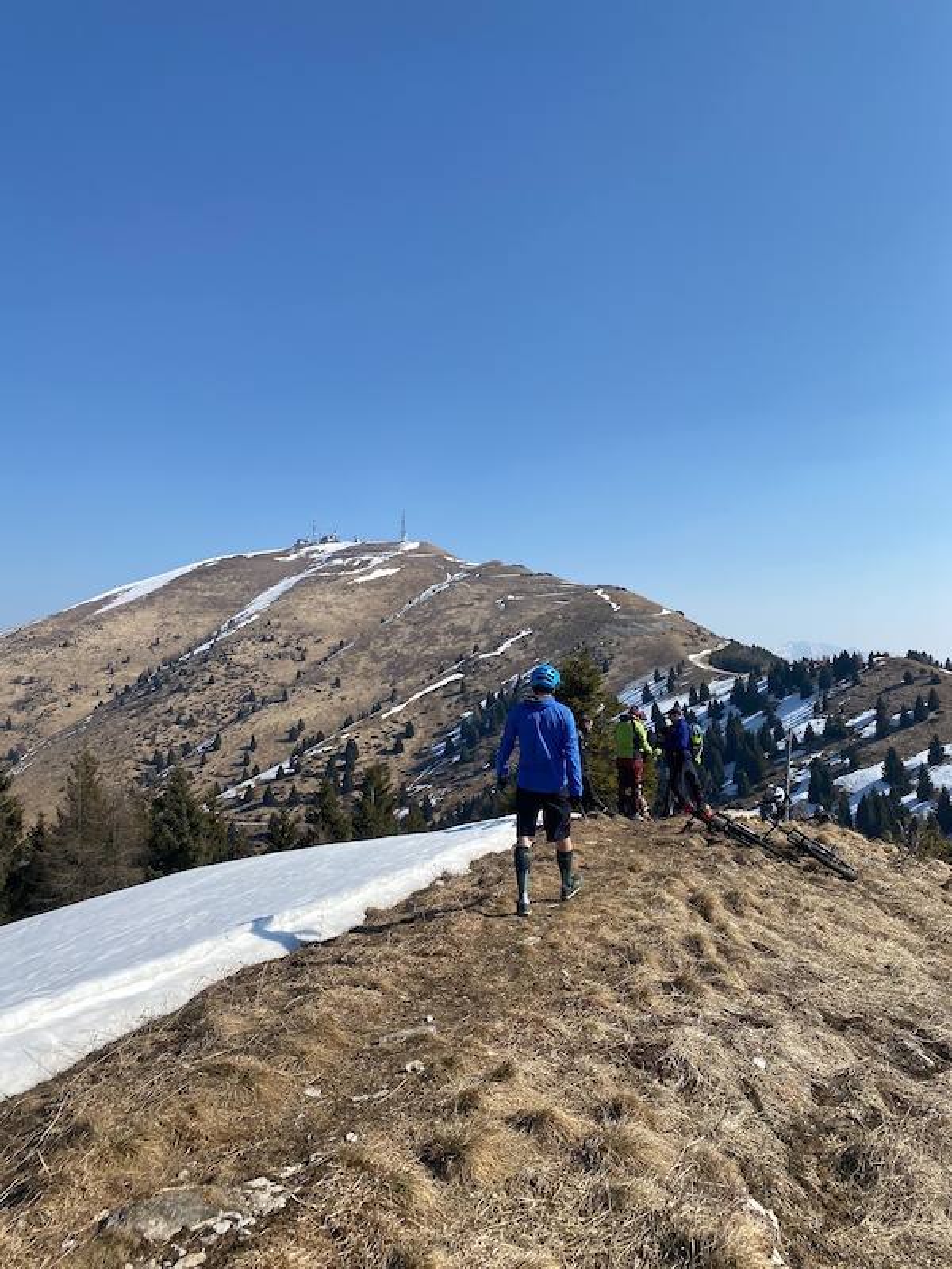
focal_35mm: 26
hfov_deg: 53.1
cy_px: 634
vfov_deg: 67.3
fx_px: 953
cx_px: 476
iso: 32
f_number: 1.8
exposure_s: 1/3497
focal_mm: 4.25
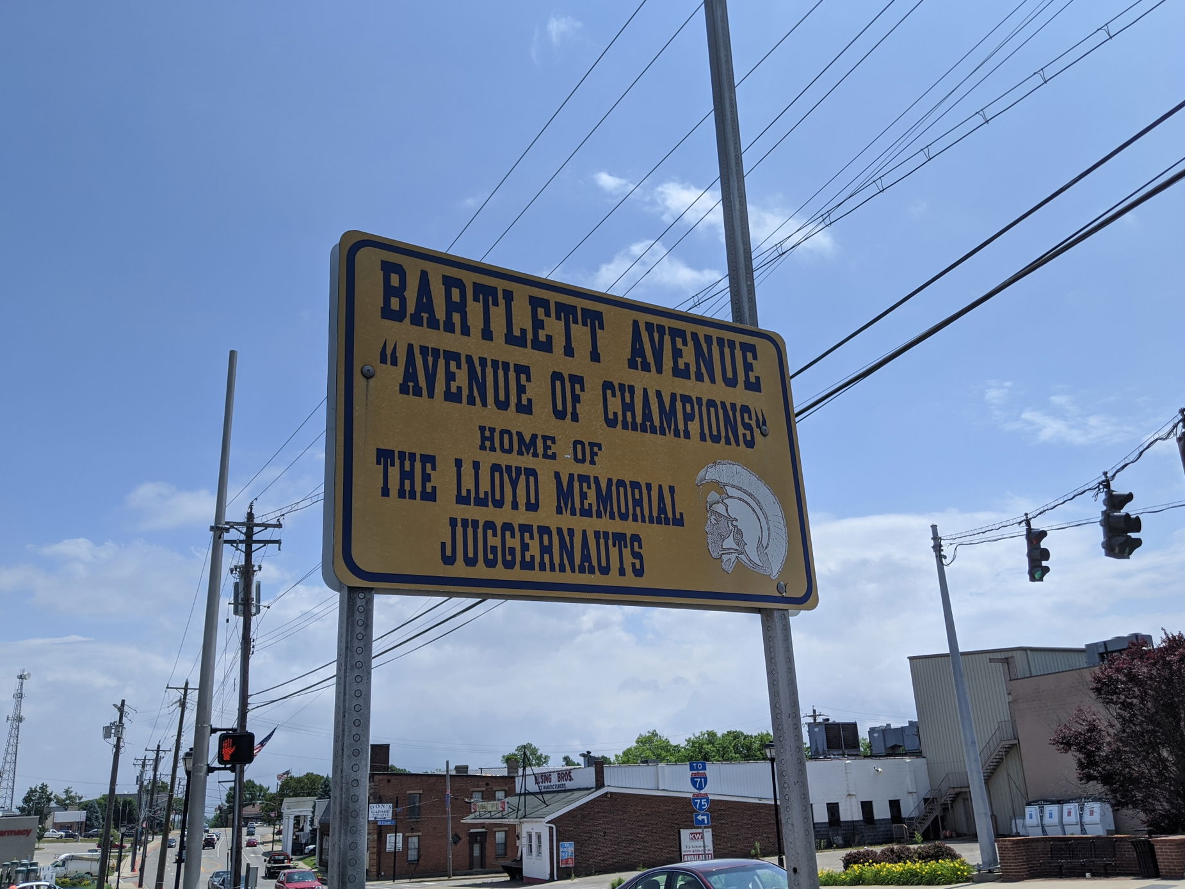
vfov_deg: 49.8
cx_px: 595
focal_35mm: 28
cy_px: 452
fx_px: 959
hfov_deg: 63.4
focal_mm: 4.44
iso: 57
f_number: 1.8
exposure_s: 1/4695
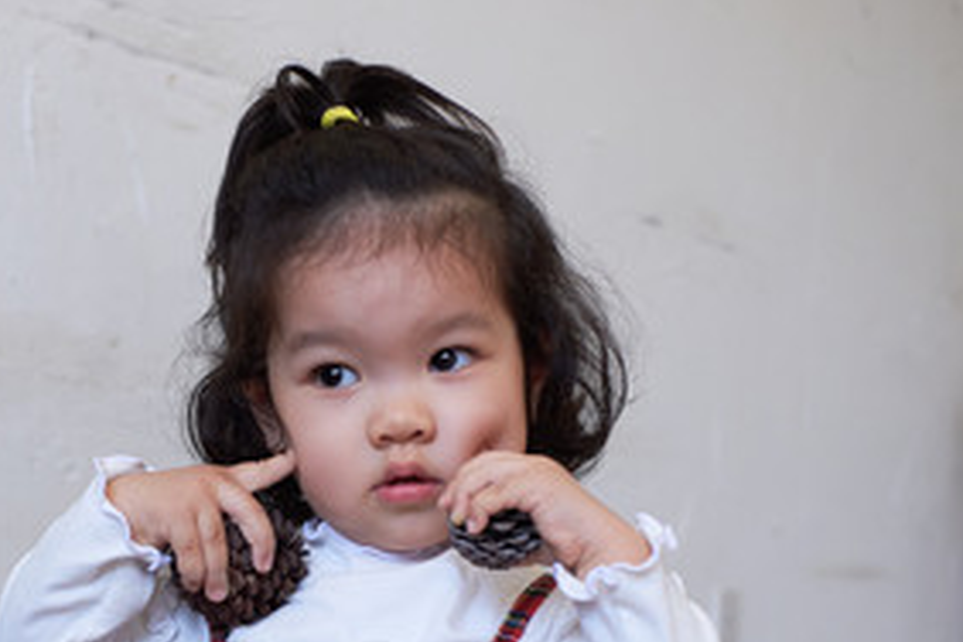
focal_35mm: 94
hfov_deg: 21.6
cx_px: 287
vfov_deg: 14.4
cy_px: 534
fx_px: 2514
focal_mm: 35
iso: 500
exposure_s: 1/180
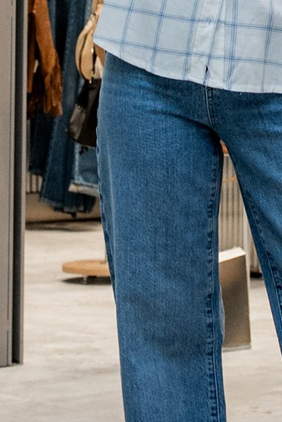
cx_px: 241
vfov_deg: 8.7
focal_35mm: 212
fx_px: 2491
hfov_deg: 6.5
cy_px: -621
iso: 1250
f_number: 4
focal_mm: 28
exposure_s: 1/320
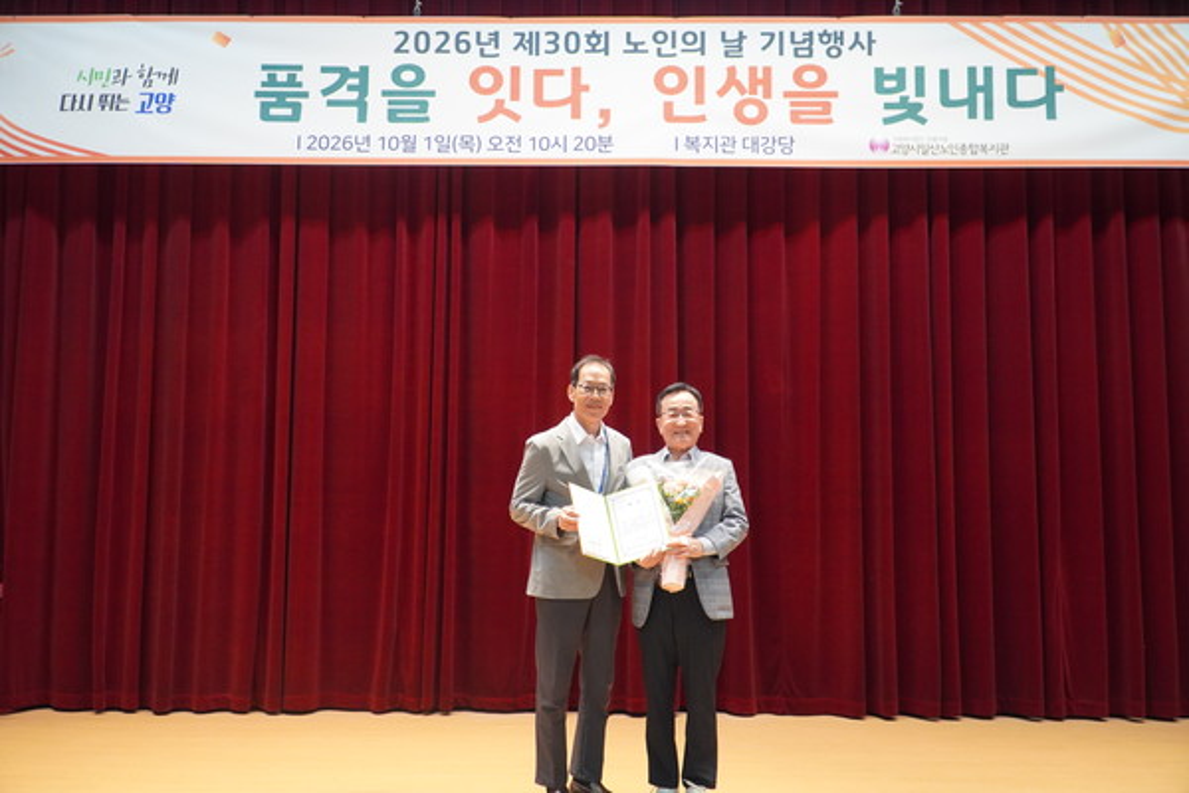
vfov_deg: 41.7
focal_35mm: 32
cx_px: 594
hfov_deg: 59.5
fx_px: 1040
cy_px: 396
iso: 2000
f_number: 4
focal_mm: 21
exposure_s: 1/160
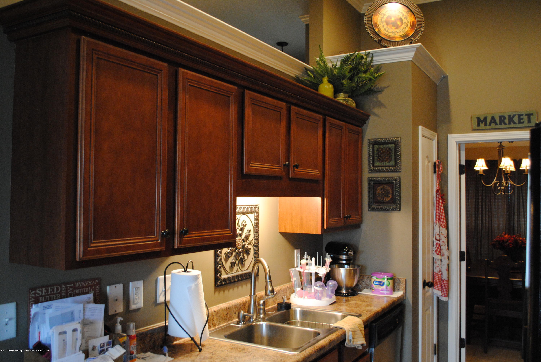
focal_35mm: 33
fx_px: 496
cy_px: 181
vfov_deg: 40.1
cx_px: 270
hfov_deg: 57.2
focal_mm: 22
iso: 1100
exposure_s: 1/30
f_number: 3.8
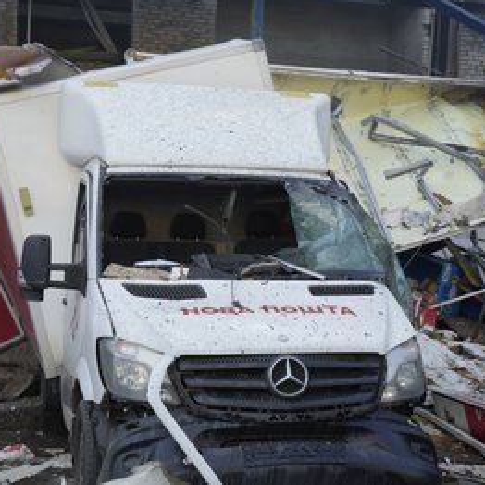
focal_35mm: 65
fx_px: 1030
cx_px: 200
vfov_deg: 26.5
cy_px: 242
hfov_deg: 26.4
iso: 100
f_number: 5.6
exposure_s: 1/100
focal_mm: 50
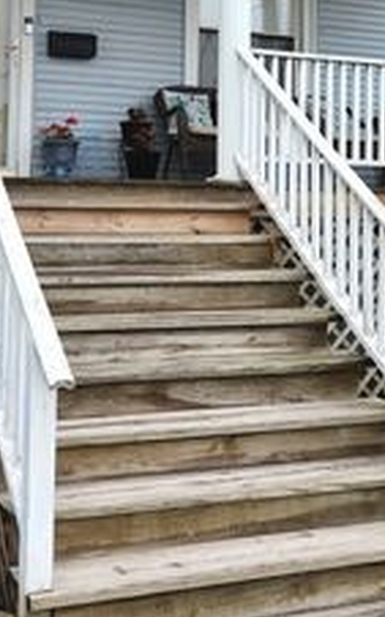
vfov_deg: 36.1
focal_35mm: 54
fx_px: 908
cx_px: 139
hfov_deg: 23.9
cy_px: 113
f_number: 1.8
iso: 20
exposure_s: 1/823
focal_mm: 5.4
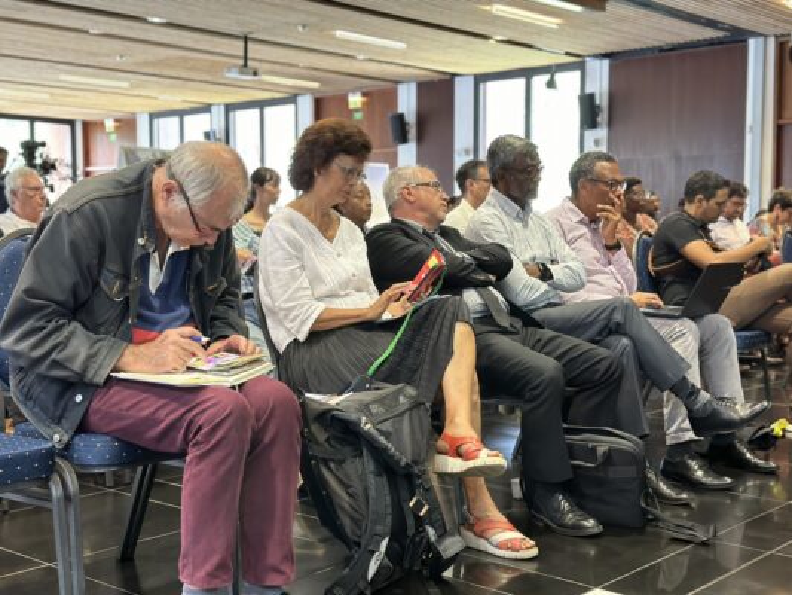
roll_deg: +0.1
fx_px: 1098
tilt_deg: -3.8
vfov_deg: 30.3
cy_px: 298
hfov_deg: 39.6
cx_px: 396
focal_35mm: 48
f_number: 1.78
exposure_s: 1/50
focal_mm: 6.86
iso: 320
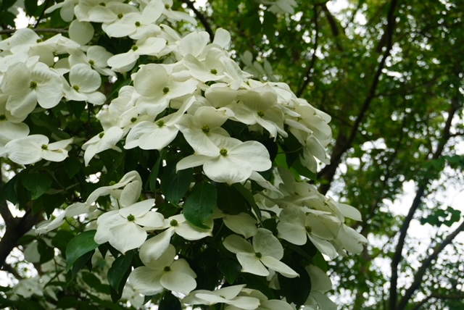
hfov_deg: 38.8
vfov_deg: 26.5
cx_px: 232
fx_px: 658
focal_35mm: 51
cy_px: 155
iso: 100
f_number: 6.3
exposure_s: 1/80
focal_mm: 34
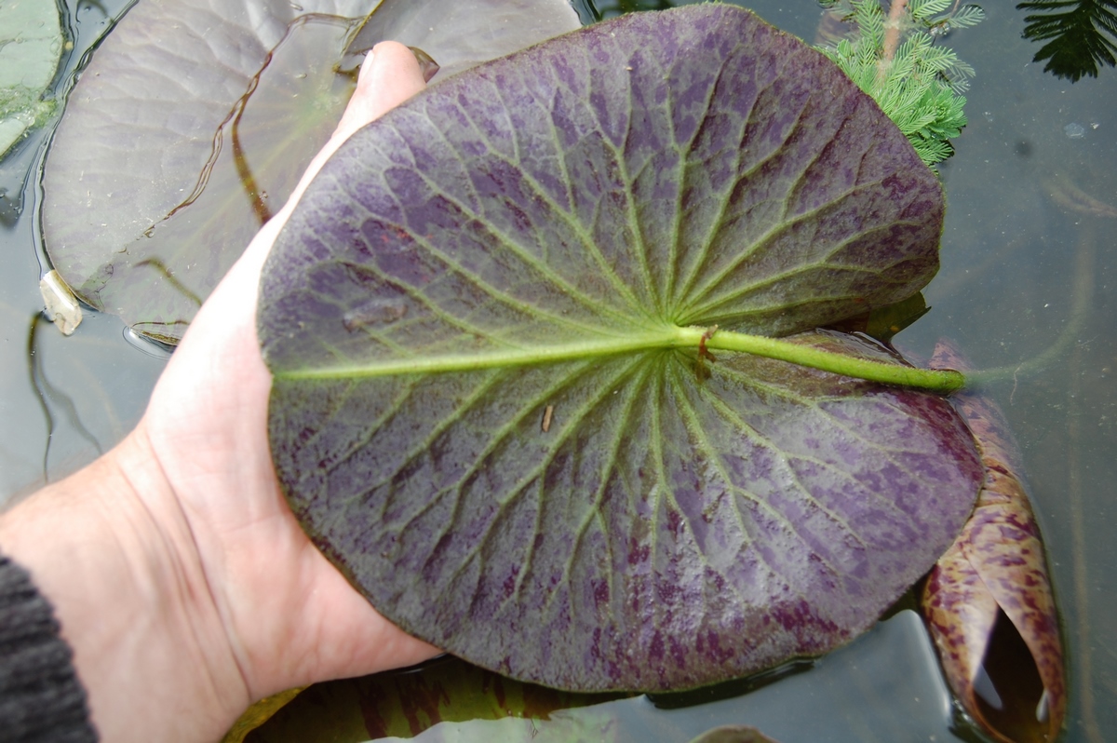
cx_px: 558
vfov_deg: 29.8
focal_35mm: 45
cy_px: 372
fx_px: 1395
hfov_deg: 43.6
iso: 200
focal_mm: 30
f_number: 6.3
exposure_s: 1/160
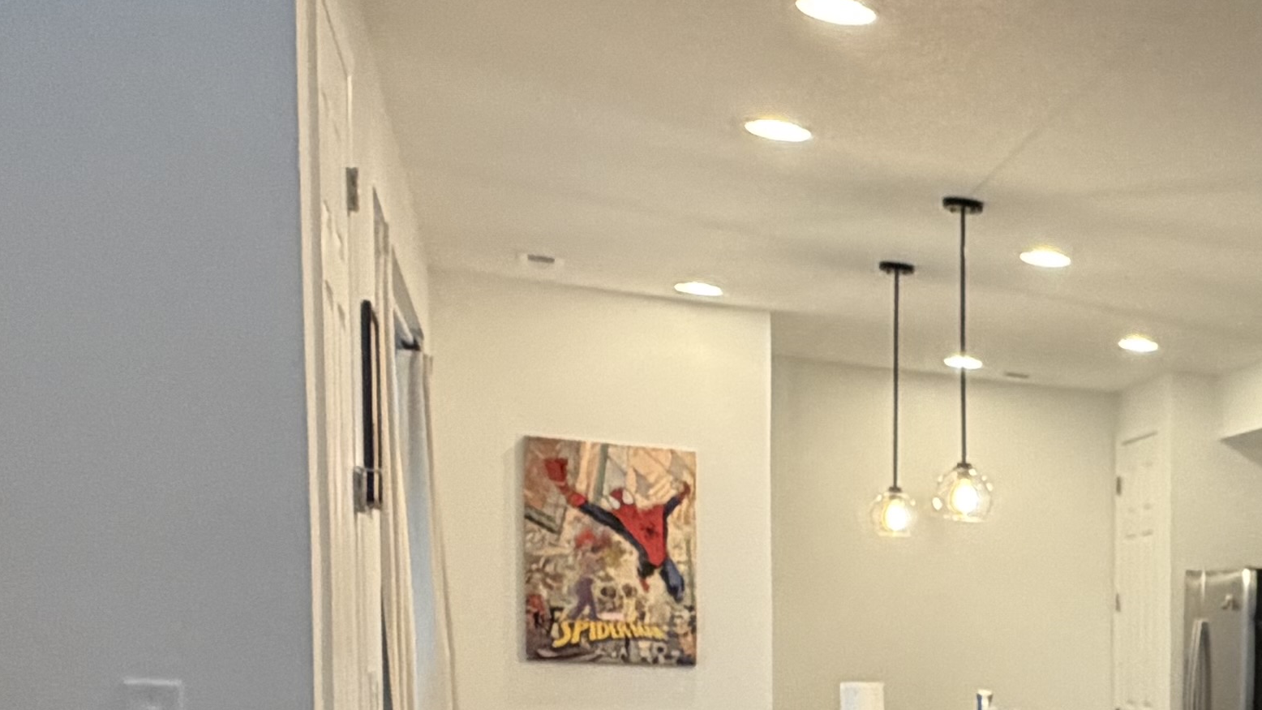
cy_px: 828
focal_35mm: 56
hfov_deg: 28.1
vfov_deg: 20.2
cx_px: 1781
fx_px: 1874
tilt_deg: -5.5
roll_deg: -2.4
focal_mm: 2.22
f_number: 2.2
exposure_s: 1/60
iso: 250
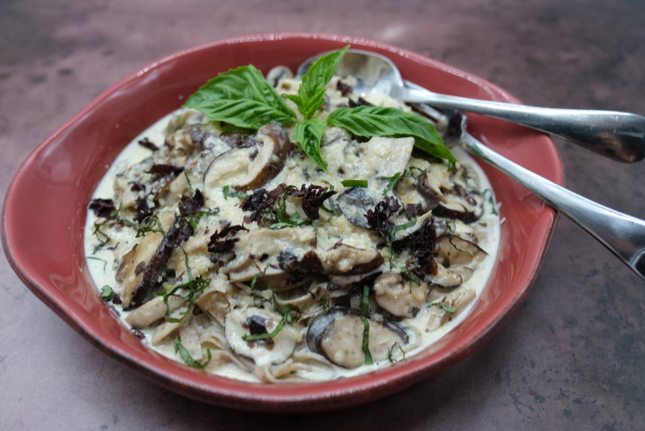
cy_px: 216
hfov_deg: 61.9
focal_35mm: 30
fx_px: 538
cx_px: 322
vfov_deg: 43.6
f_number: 3.2
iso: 160
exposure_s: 1/140
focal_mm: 20
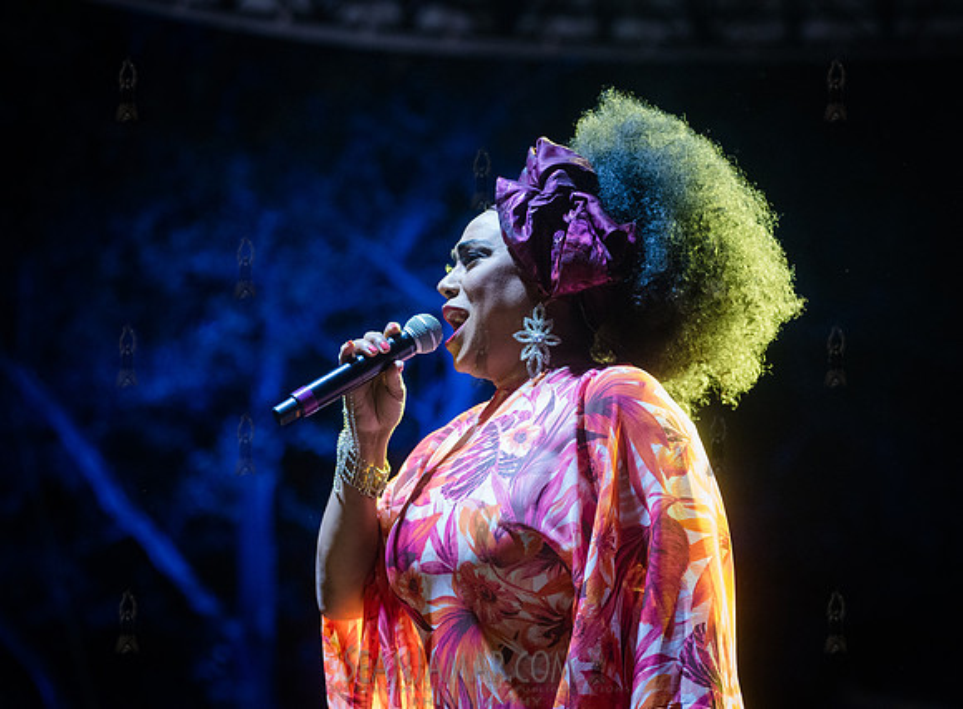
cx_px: 531
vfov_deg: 13.7
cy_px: 354
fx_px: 2951
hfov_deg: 18.5
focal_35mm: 107
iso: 4000
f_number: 3.5
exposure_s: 1/500
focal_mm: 100
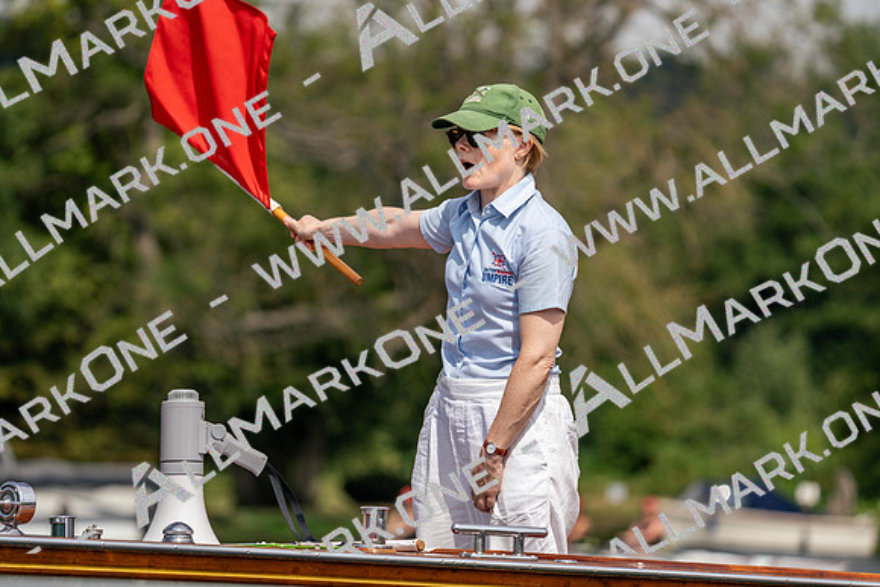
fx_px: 7066
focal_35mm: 289
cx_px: 440
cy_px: 294
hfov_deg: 7.1
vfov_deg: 4.8
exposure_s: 1/1600
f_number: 5.6
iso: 200
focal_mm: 289
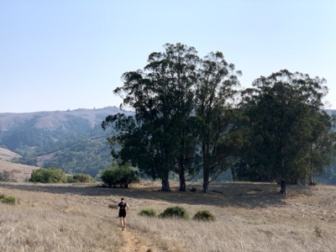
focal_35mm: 52
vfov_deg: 28.0
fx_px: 505
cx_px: 168
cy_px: 126
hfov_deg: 36.8
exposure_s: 1/1712
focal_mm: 6
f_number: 2.4
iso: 16
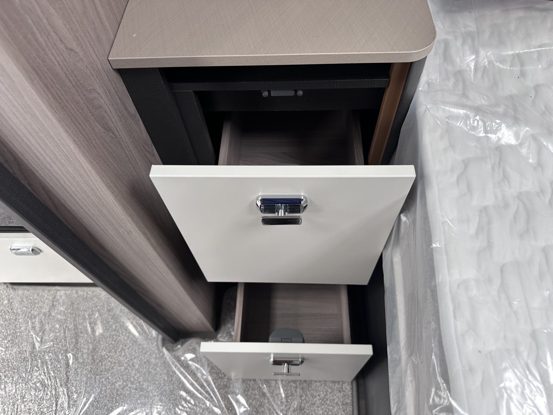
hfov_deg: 71.6
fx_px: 383
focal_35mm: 24
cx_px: 276
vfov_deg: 56.8
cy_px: 208
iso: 125
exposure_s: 1/121
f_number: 1.78
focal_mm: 6.86
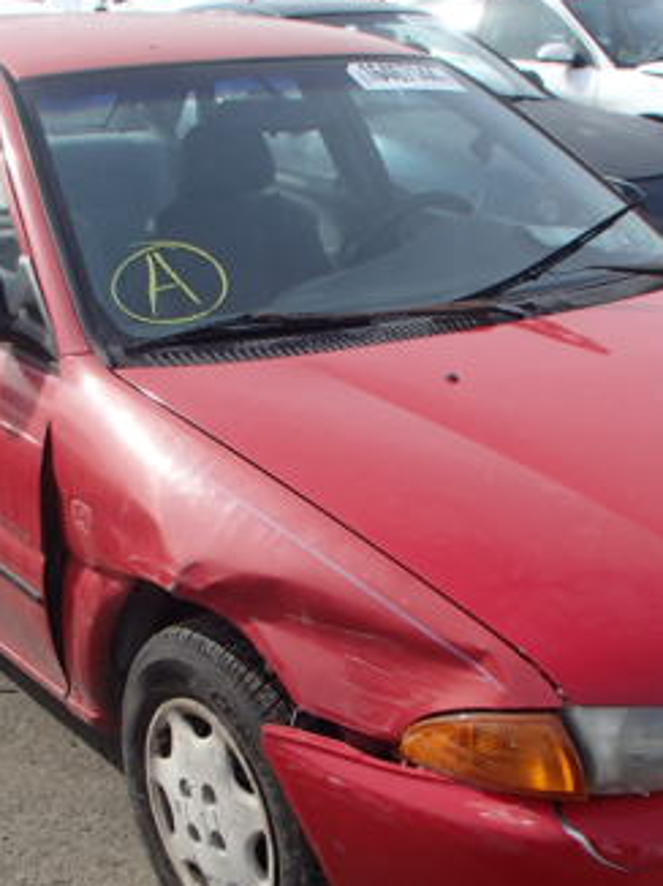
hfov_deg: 26.5
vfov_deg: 34.8
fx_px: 1406
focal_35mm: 55
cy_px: 552
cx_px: 345
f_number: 3.9
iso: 100
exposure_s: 1/640
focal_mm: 5
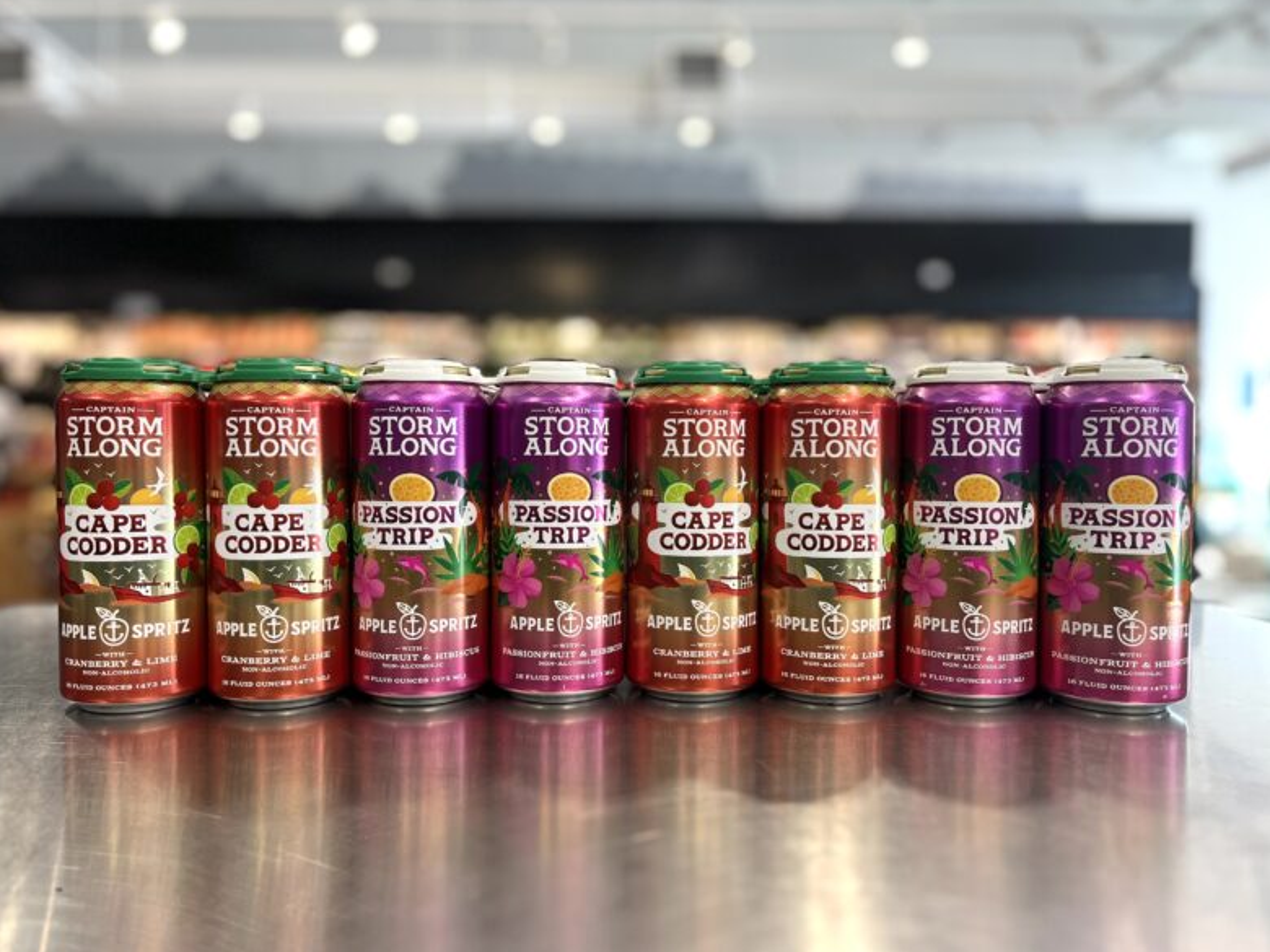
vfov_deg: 51.4
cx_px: 620
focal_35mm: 27
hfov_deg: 65.3
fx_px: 991
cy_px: 475
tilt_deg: -1.7
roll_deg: -0.1
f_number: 1.6
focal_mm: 5.1
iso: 64
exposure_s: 1/120
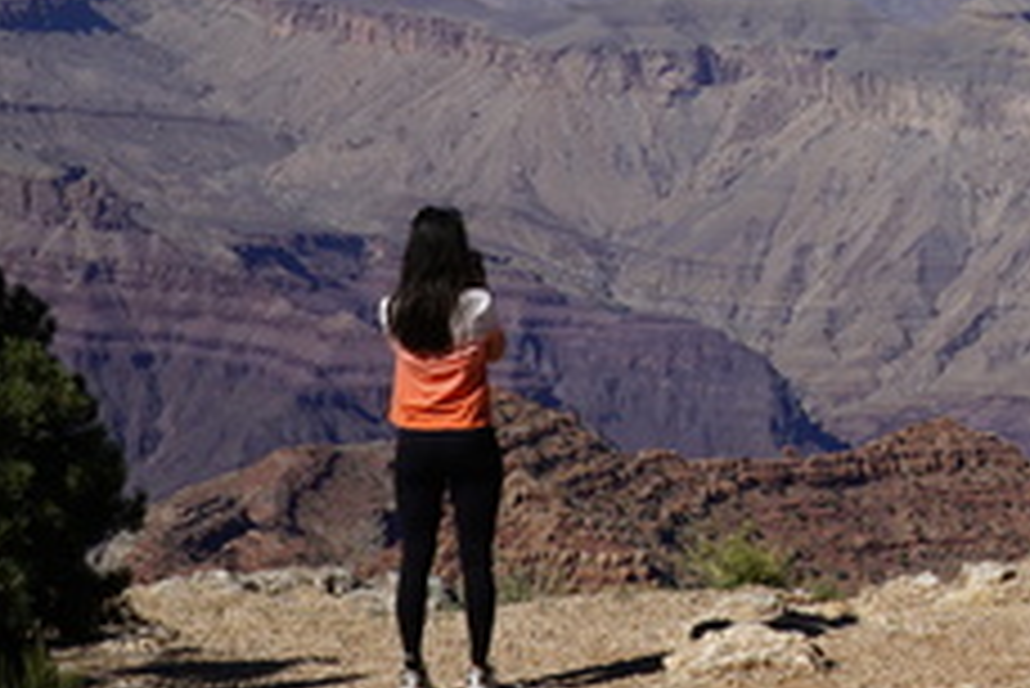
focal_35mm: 147
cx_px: 1097
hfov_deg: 13.7
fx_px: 4208
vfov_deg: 9.3
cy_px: 49
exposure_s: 1/125
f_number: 18
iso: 100
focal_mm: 40
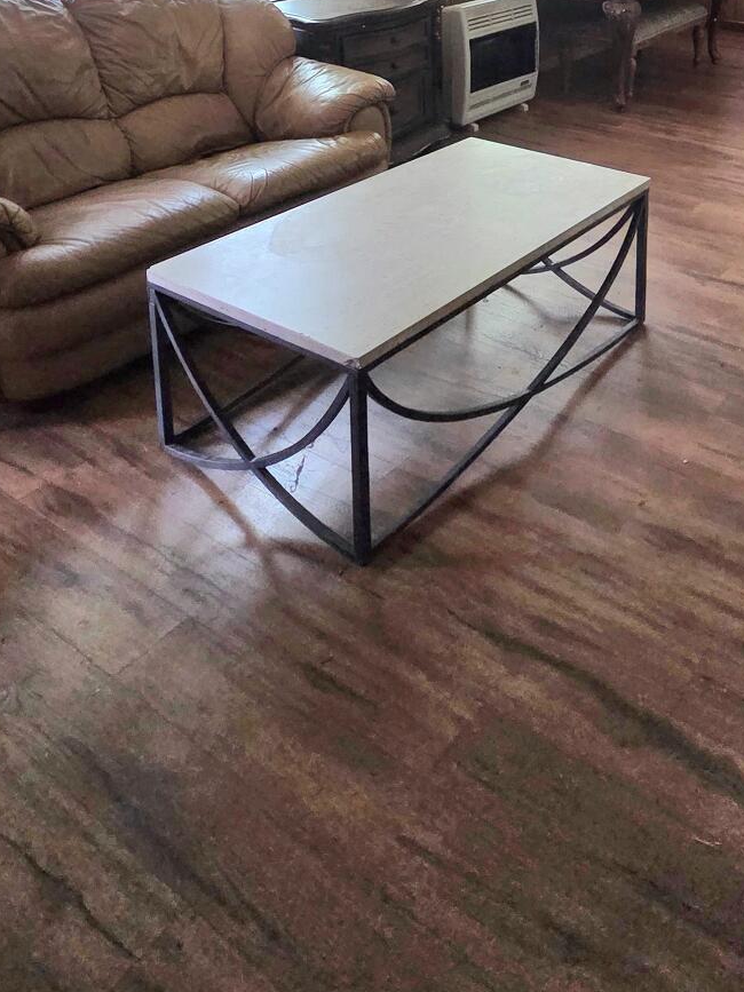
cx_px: 592
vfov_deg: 50.2
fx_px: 860
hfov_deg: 44.6
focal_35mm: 30
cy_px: 31
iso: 200
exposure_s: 1/60.2
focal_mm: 2.2
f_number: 2.2
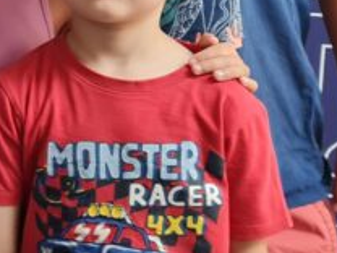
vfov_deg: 11.3
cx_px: -172
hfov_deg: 14.4
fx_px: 1246
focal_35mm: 128
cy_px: -70
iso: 200
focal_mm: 5.4
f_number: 1.8
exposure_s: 1/50
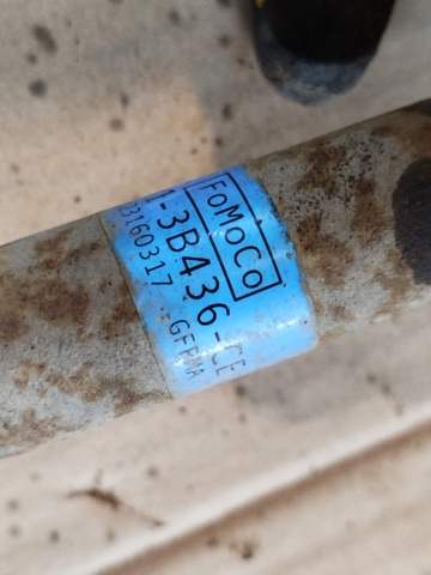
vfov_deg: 39.7
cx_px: 216
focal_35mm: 48
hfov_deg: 30.3
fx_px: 797
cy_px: 288
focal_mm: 5.31
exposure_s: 1/25
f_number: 1.7
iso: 800
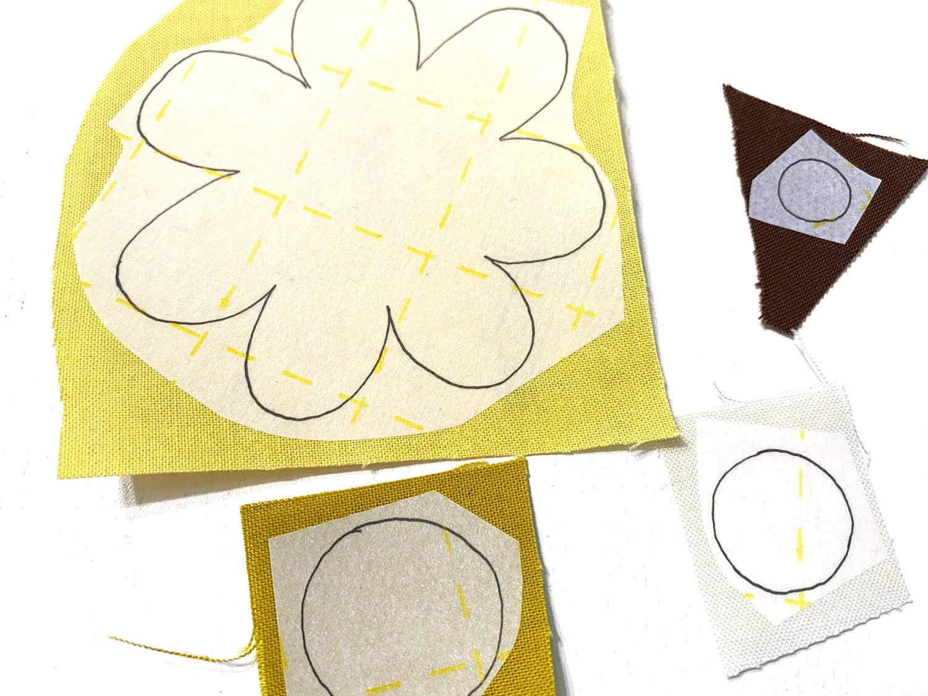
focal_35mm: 26
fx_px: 697
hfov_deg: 67.3
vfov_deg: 53.1
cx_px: 464
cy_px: 348
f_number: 1.8
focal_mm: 4.2
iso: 80
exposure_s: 1/50
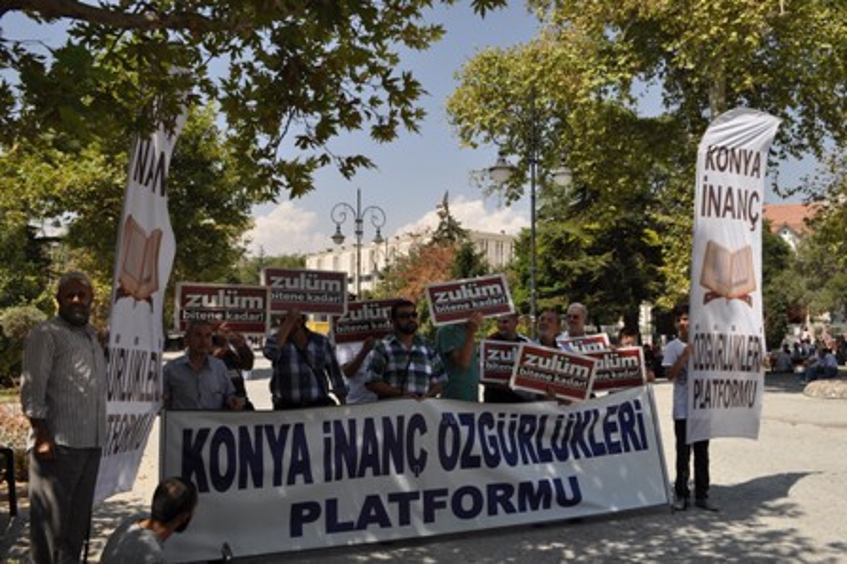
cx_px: 424
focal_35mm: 33
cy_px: 282
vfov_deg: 39.9
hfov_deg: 57.3
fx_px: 776
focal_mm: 22
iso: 200
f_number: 10
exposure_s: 1/400
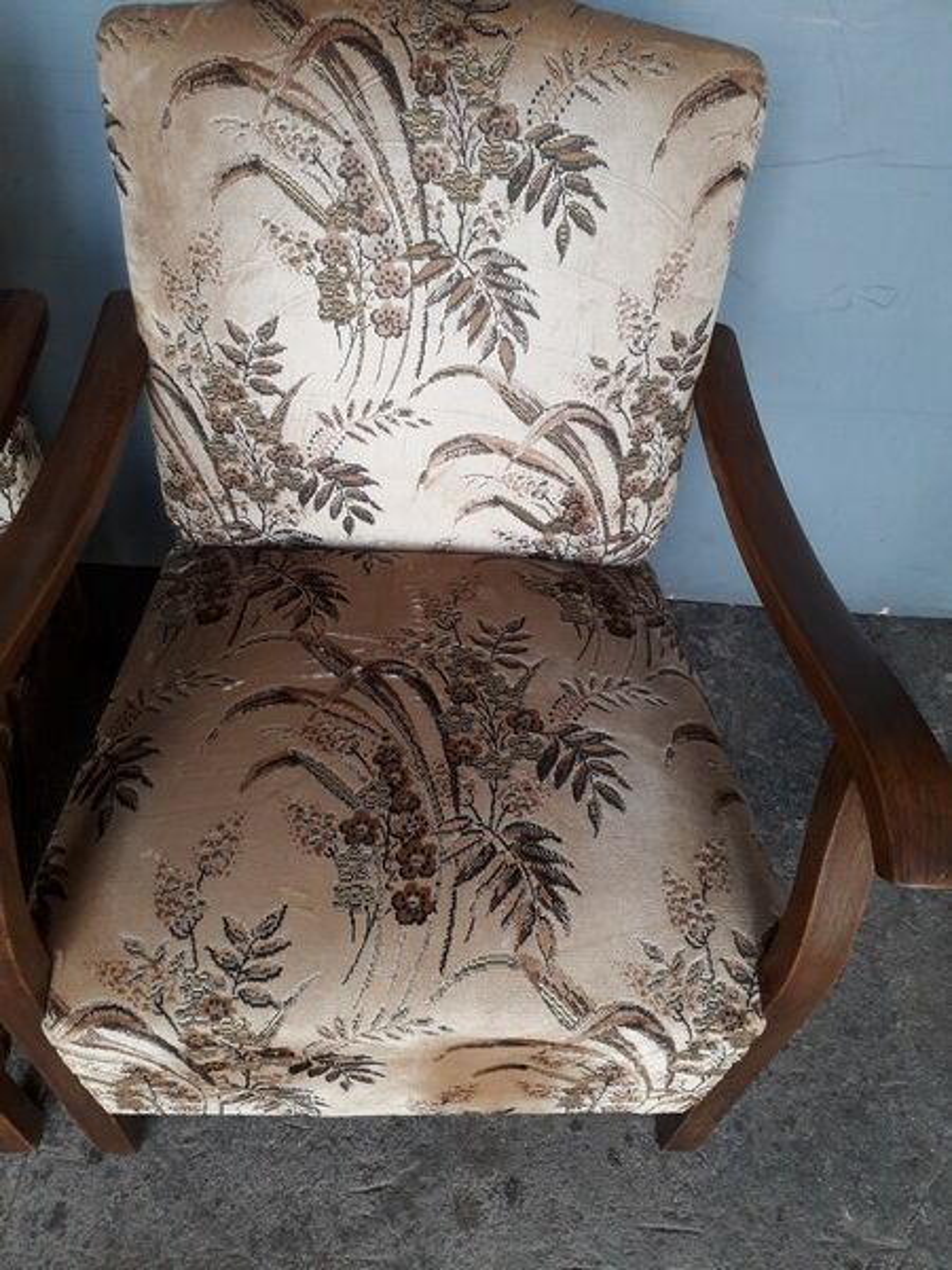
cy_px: 635
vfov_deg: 65.3
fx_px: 990
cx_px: 476
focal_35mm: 27
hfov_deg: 51.4
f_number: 1.9
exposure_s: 1/100
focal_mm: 3.6
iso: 80
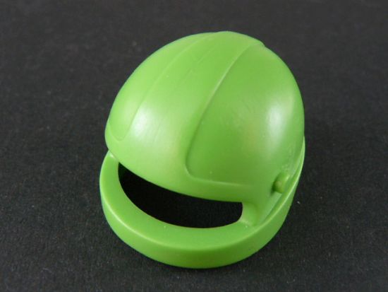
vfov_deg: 32.2
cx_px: 194
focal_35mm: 45
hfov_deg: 42.1
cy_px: 146
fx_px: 505
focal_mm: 6
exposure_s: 1/30
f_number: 4
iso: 200
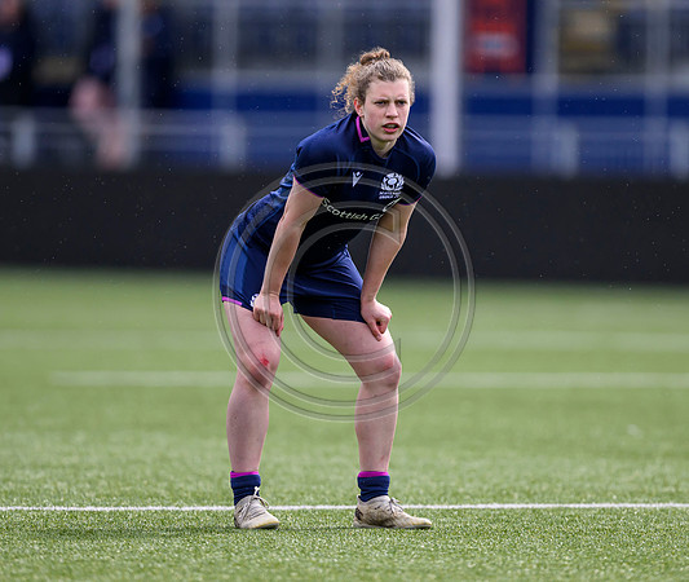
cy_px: 287
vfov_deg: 2.4
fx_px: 13887
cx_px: 347
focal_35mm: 666
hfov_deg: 2.8
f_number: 3.2
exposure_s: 1/4000
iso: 500
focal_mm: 400
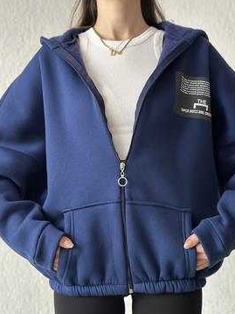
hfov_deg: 25.6
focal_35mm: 57
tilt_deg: +4.3
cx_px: 128
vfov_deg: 33.8
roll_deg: +0.6
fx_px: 516
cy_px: 162
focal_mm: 6.86
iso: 400
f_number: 1.78
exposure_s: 1/55
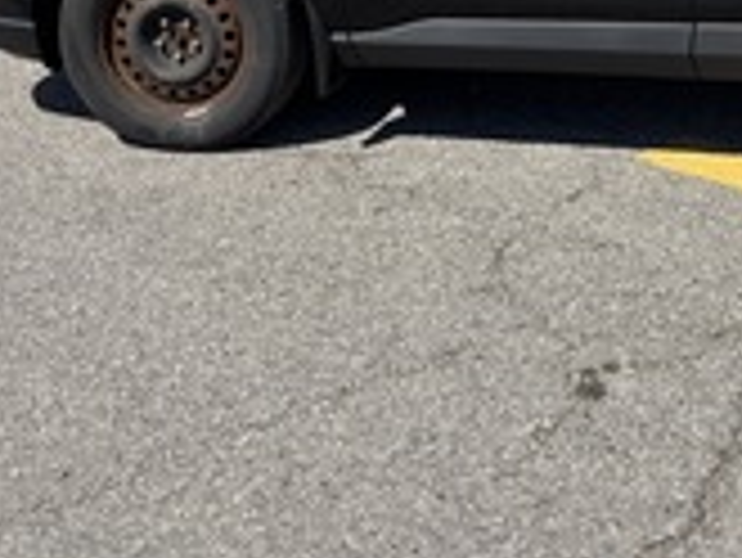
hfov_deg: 28.2
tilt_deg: -9.4
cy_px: -61
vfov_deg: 21.1
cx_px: 679
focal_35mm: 66
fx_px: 1416
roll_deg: -3.1
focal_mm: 5.96
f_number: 1.6
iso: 50
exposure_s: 1/3413
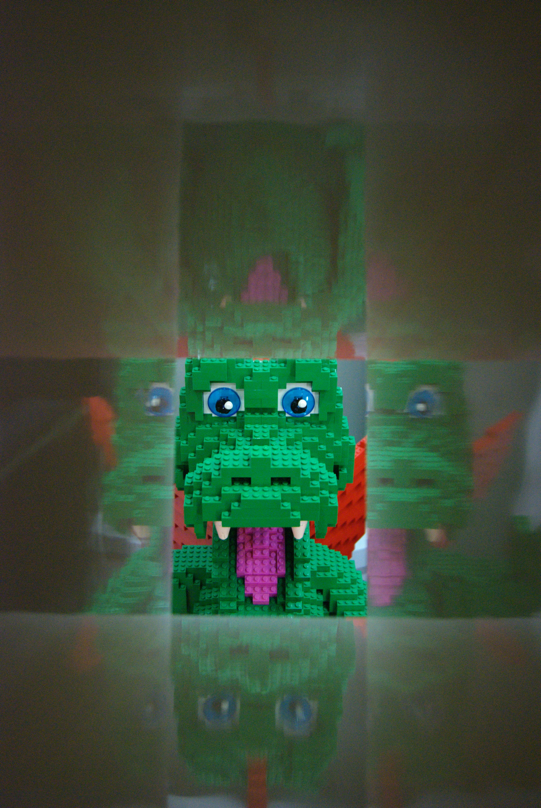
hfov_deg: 37.0
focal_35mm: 36
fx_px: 809
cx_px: 270
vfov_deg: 53.1
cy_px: 404
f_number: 4
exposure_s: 1/25
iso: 1600
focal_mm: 24
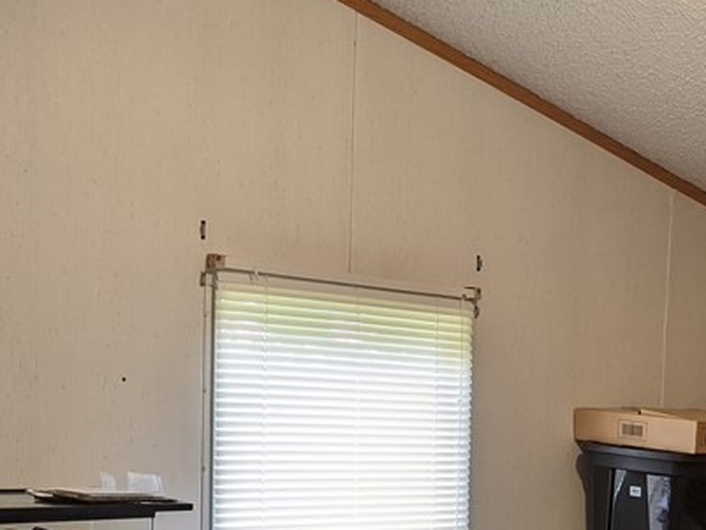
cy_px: 498
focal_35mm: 69
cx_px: 636
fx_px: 1408
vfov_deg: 20.8
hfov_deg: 27.2
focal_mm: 4.38
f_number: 1.73
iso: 51
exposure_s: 1/40
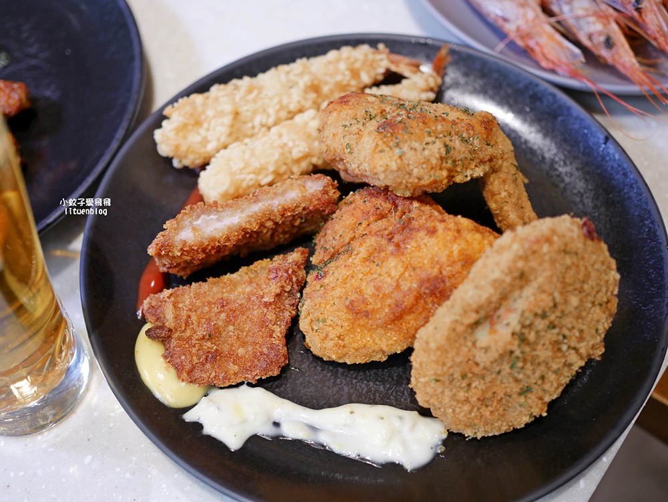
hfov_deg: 38.2
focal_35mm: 50
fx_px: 965
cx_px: 334
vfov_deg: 29.1
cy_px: 251
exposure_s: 1/60
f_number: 1.8
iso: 250
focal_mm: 25
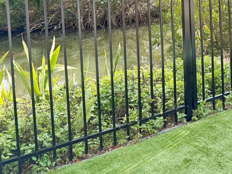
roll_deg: +3.8
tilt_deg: -1.8
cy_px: -6
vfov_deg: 26.8
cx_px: 225
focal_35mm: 51
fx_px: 342
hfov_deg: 34.5
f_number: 1.78
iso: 100
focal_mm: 6.76
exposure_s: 1/1812
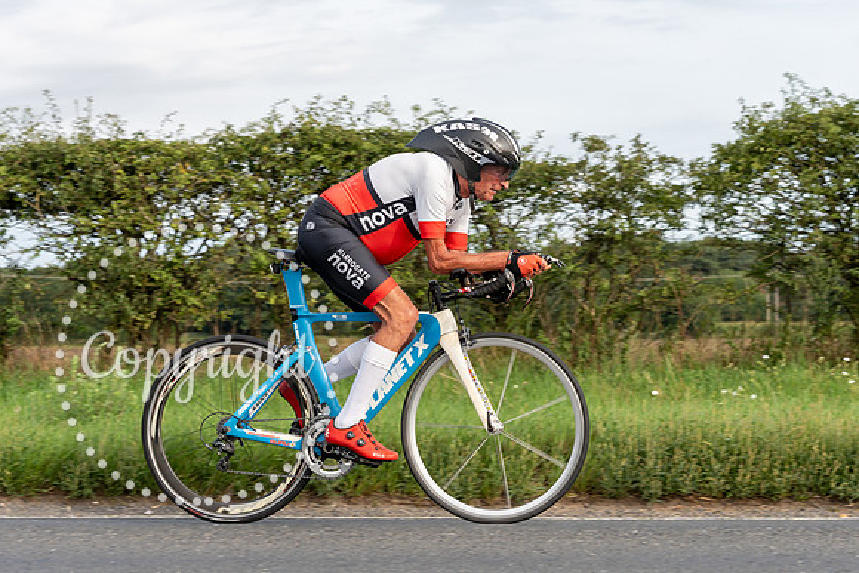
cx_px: 505
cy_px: 200
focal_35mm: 84
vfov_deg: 16.3
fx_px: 1994
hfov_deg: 24.3
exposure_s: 1/640
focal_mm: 55
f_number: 5.6
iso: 160
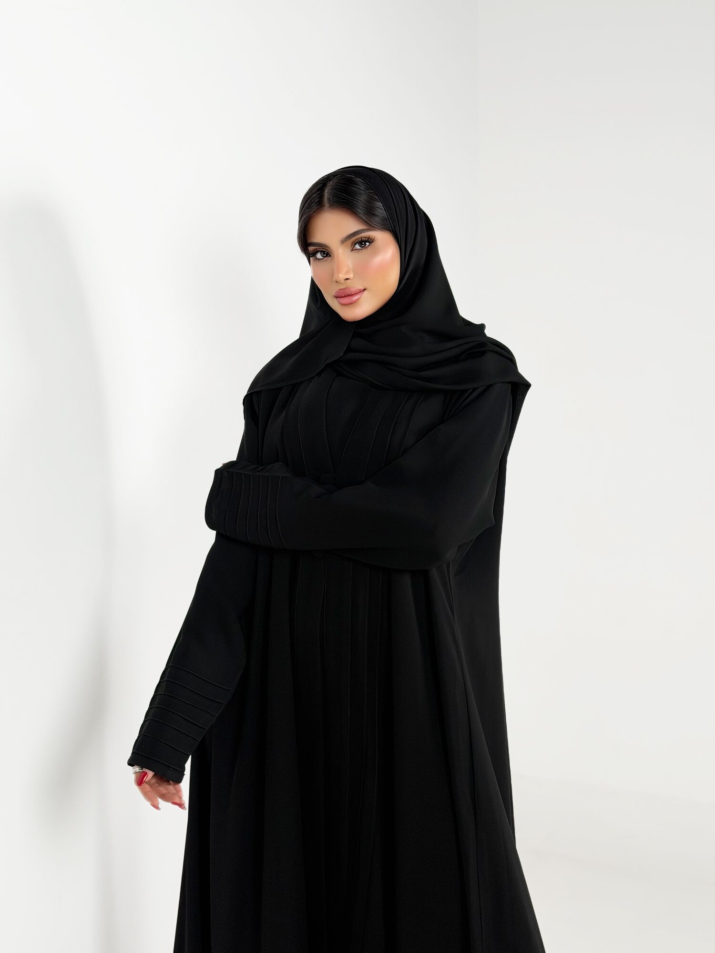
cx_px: 358
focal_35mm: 48
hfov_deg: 30.3
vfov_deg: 39.7
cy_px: 476
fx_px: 1322
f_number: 1.78
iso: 50
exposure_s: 1/121
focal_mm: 6.76
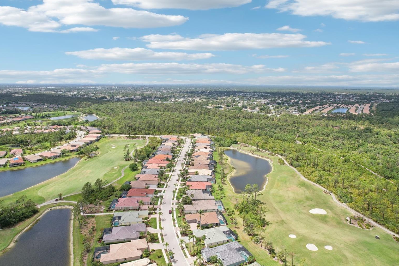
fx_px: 255
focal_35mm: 23
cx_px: 207
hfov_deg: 76.1
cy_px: 129
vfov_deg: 55.1
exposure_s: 1/2500
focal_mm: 8.4
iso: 110
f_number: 2.8
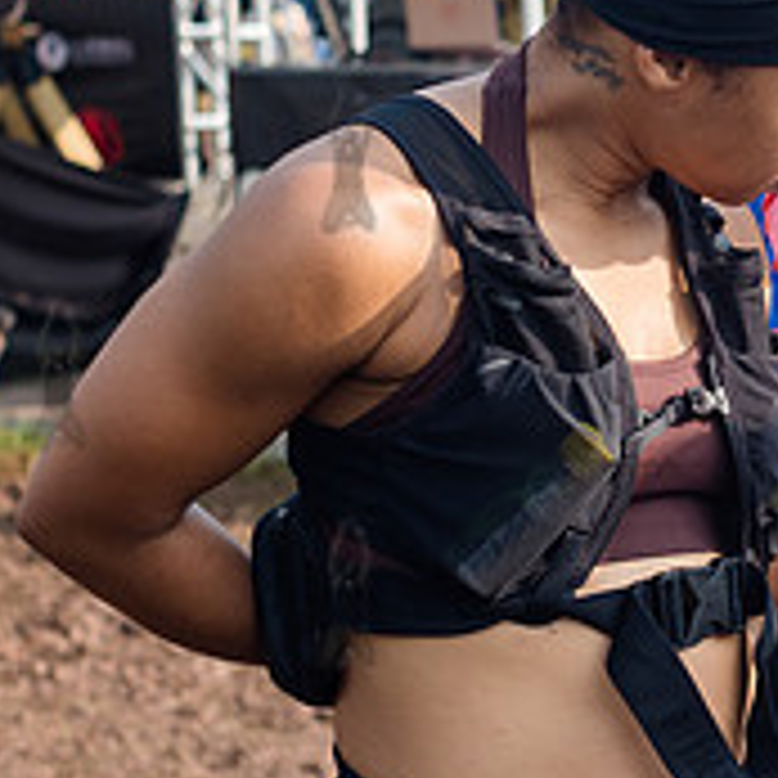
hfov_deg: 16.7
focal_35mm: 100
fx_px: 2543
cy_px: 371
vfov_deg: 17.4
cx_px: 926
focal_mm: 35
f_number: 4
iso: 250
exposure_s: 1/800
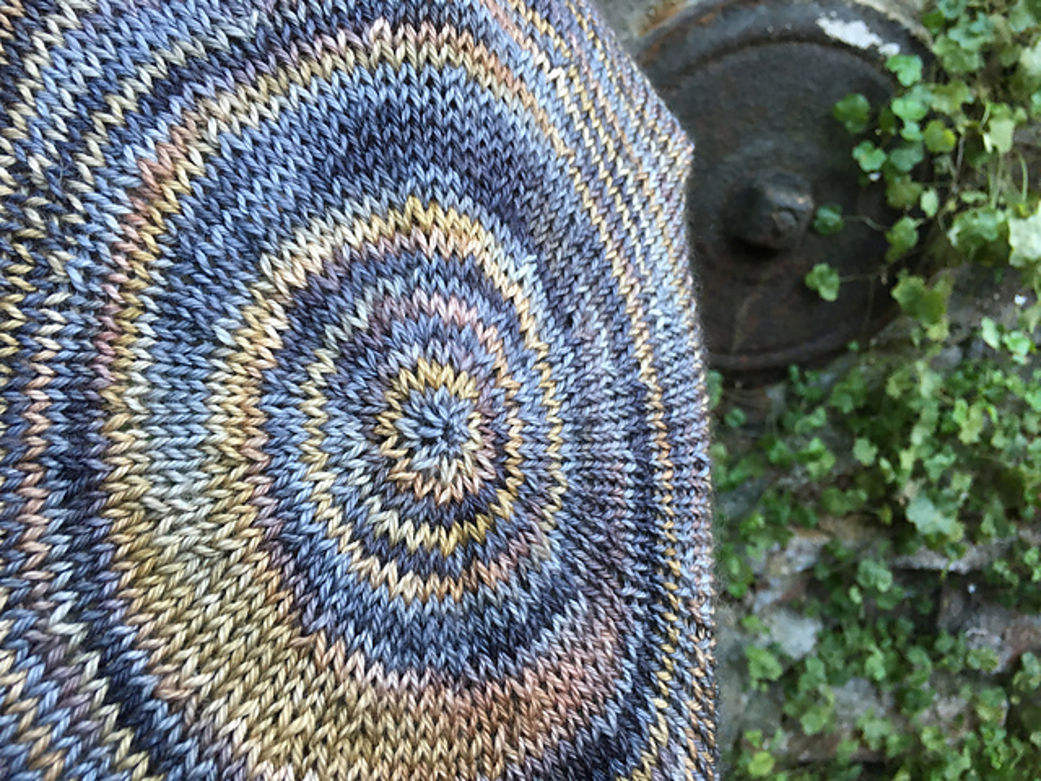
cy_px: 390
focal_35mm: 29
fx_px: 872
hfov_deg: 61.7
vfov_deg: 48.2
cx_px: 520
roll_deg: -3.1
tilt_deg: -29.5
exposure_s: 1/33
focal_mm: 4.15
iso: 100
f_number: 2.2
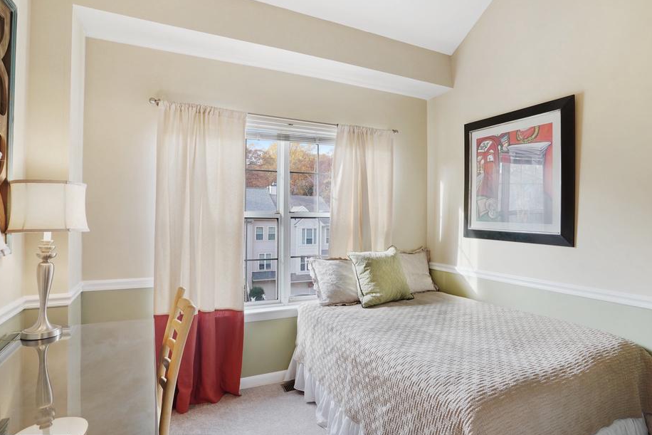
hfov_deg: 86.7
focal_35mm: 19
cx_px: 357
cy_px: 218
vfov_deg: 64.6
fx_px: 344
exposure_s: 1/30
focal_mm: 17
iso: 1250
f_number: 8
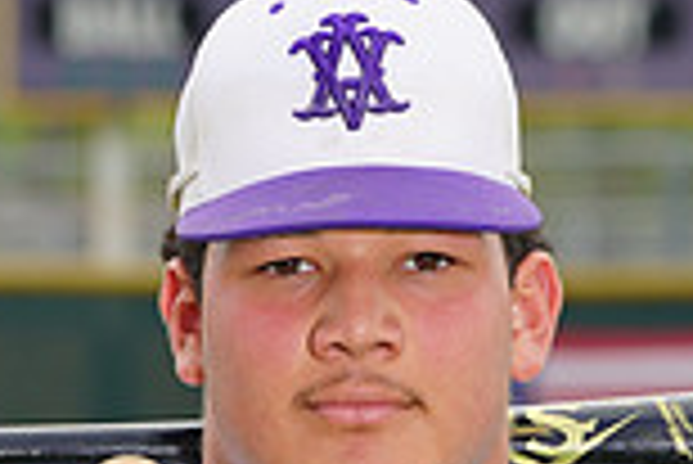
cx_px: 194
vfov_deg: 2.0
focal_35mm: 695
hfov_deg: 3.0
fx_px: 13391
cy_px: 610
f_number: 9
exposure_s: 1/250
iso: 200
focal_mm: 185
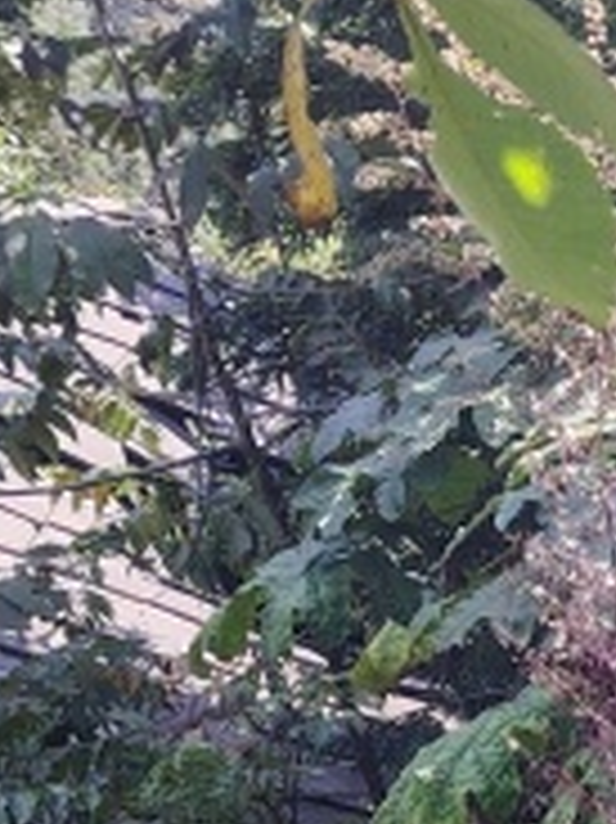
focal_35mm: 131
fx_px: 3112
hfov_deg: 10.0
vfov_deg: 14.6
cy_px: 968
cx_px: 1425
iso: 100
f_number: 1.75
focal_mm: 5.25
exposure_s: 1/268
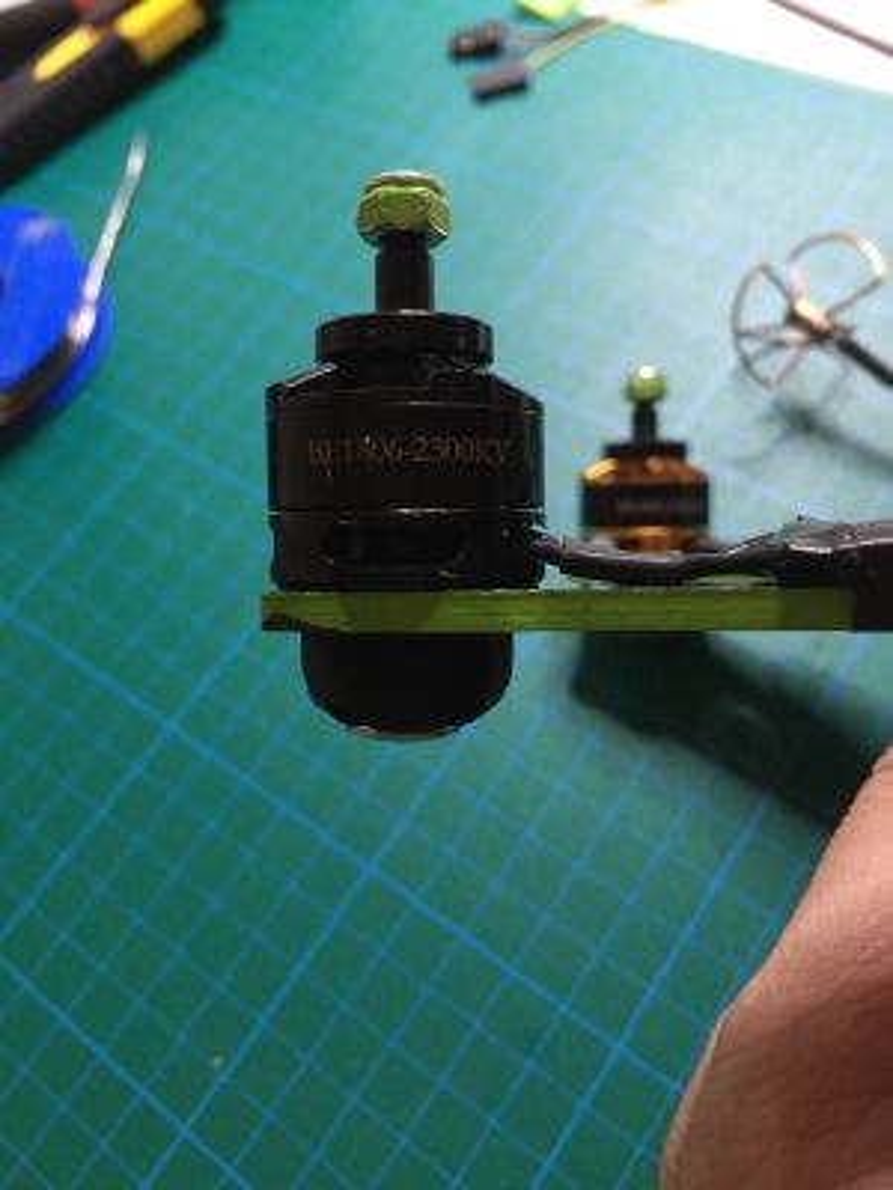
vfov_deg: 61.7
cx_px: 446
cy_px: 595
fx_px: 997
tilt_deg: -58.2
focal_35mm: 29
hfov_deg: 48.2
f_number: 2.2
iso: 64
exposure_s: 1/17
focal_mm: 4.15
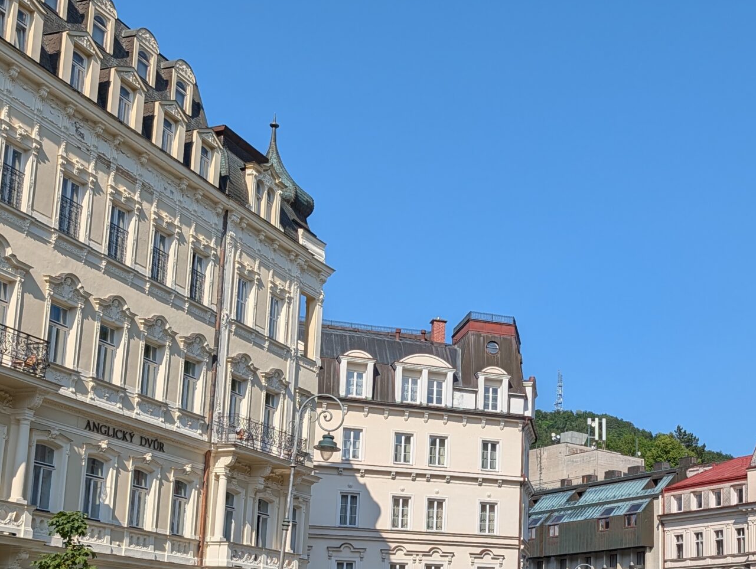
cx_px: 595
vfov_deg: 29.5
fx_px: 1050
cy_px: 469
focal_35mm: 48
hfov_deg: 38.3
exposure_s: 1/1835
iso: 20
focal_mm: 6.9
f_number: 1.68
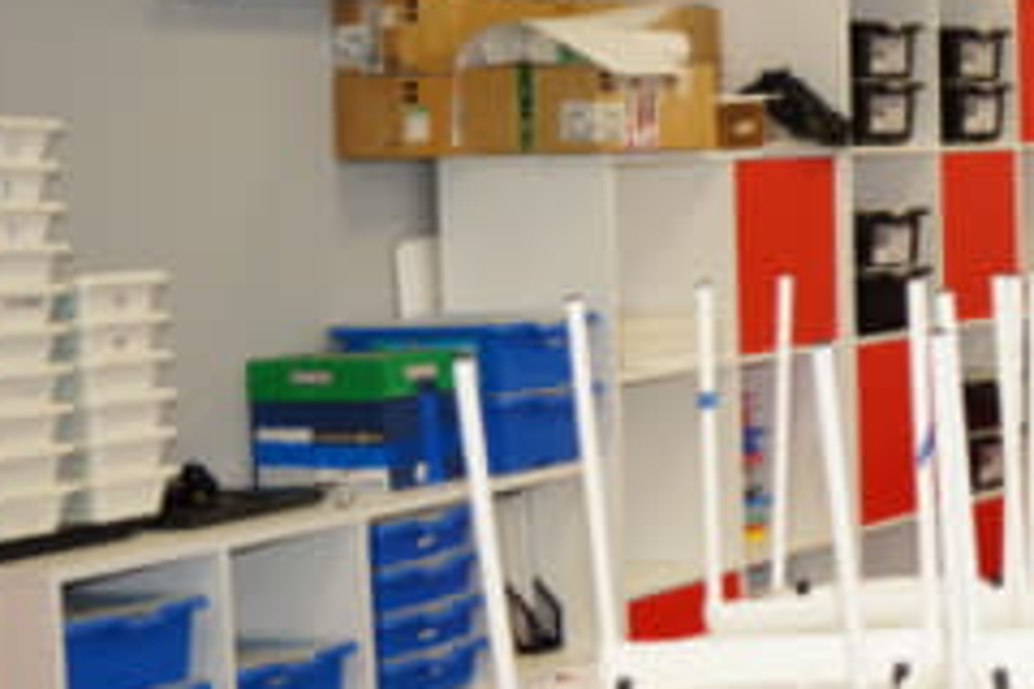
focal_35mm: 100
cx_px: 1521
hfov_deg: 18.3
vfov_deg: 13.6
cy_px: 157
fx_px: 2872
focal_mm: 20
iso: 200
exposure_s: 1/60
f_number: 3.5
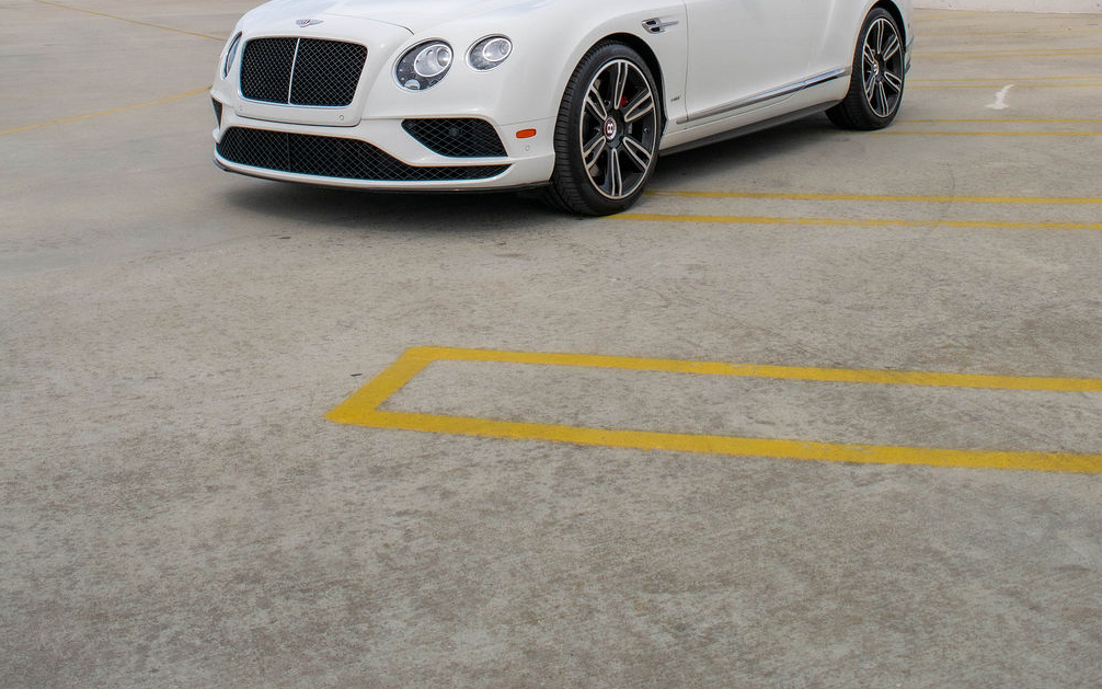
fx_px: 1262
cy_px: -120
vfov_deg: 27.2
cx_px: 546
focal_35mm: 42
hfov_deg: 47.2
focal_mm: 18
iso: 400
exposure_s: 1/2000
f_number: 7.1
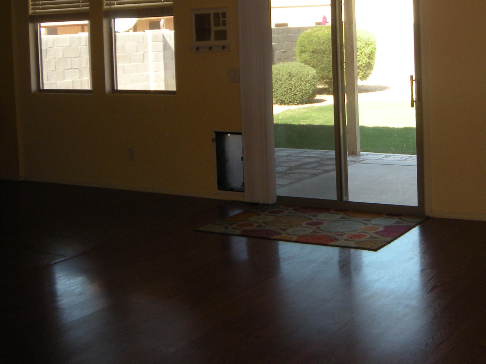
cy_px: 59
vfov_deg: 23.9
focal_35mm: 60
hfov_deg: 31.4
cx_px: 382
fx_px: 842
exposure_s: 1/80.5
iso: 89
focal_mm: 5.9
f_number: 3.8
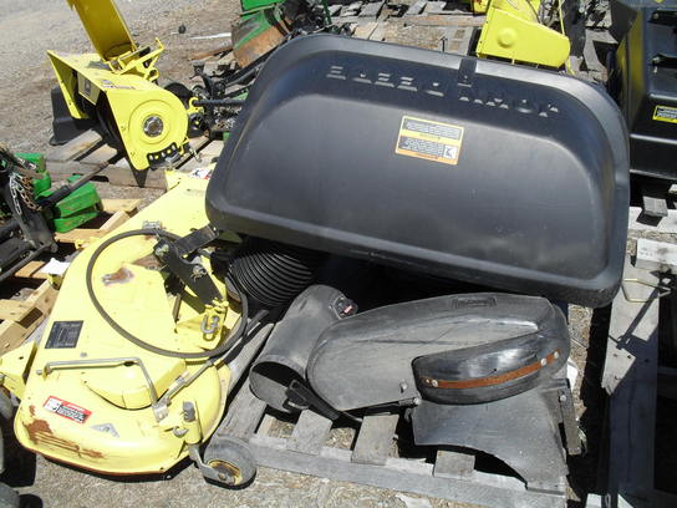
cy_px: 254
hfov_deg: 52.6
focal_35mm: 35
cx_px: 338
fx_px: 685
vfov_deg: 40.7
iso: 100
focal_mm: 6.3
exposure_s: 1/180
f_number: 8.4
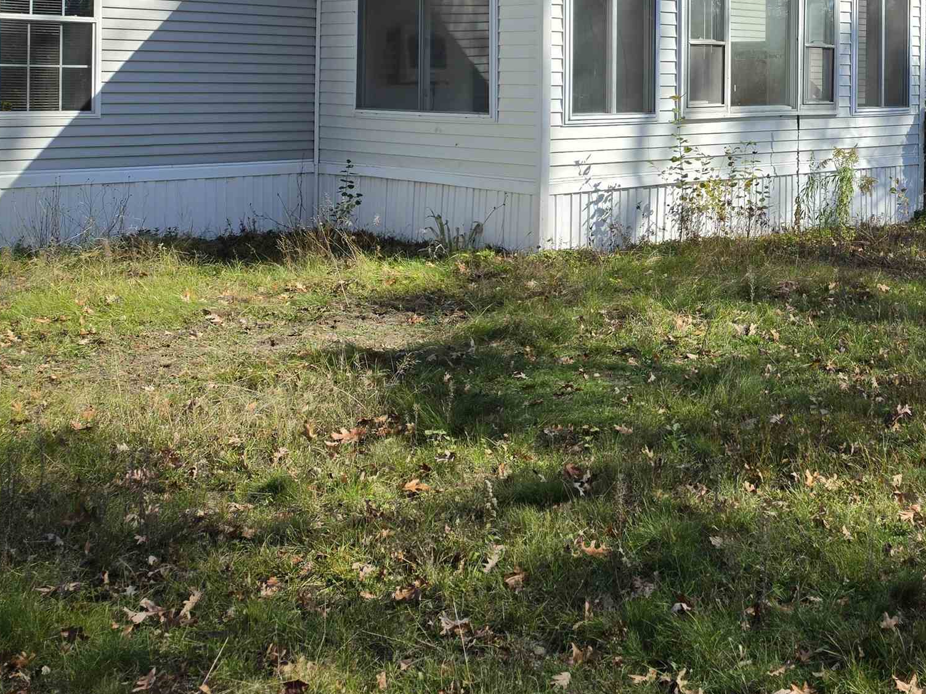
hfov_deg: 38.3
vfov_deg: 29.6
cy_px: 69
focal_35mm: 47
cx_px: 790
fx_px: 1257
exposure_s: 1/4648
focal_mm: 6.5
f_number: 1.4
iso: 64
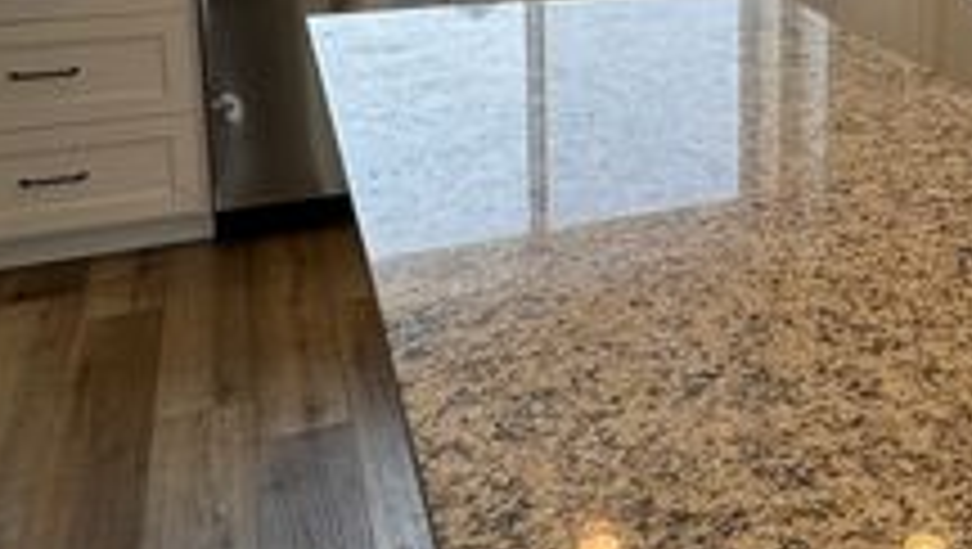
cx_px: 999
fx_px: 1213
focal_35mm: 47
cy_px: -52
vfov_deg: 23.9
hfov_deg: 38.2
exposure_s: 1/120
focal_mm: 2.22
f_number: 2.2
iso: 50
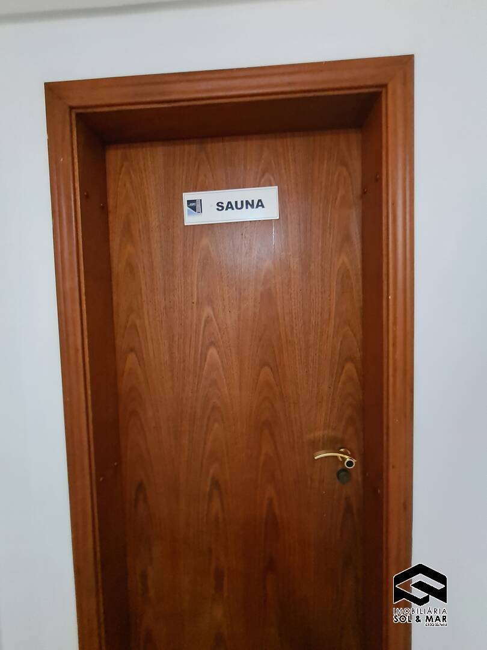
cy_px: 325
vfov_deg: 106.2
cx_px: 244
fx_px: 244
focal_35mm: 13
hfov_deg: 89.9
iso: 800
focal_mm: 2.2
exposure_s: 1/24
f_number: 2.2
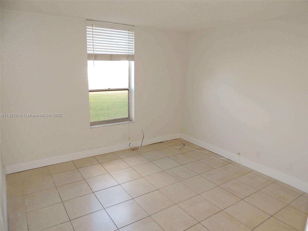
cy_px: 116
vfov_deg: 56.8
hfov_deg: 71.6
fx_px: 214
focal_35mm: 24
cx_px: 154
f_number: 3
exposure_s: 1/40
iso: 180
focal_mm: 4.3
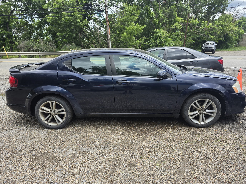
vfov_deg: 58.9
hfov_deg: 73.9
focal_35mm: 23
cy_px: 92
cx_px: 123
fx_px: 163
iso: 12
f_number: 1.7
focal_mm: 6.3
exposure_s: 1/222
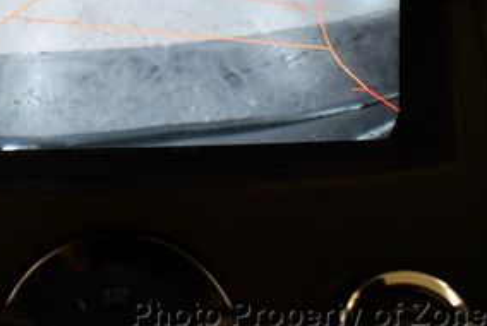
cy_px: -21
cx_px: 110
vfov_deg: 16.5
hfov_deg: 24.7
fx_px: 1097
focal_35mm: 81
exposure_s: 1/200
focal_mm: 18
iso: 800
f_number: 3.5
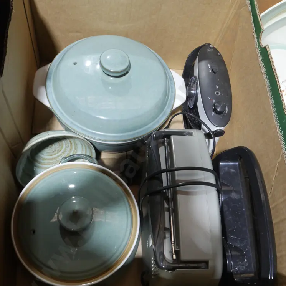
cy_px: 149
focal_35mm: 34
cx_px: 142
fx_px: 318
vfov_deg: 48.4
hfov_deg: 48.5
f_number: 9
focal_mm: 14
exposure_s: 1/60
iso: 1600
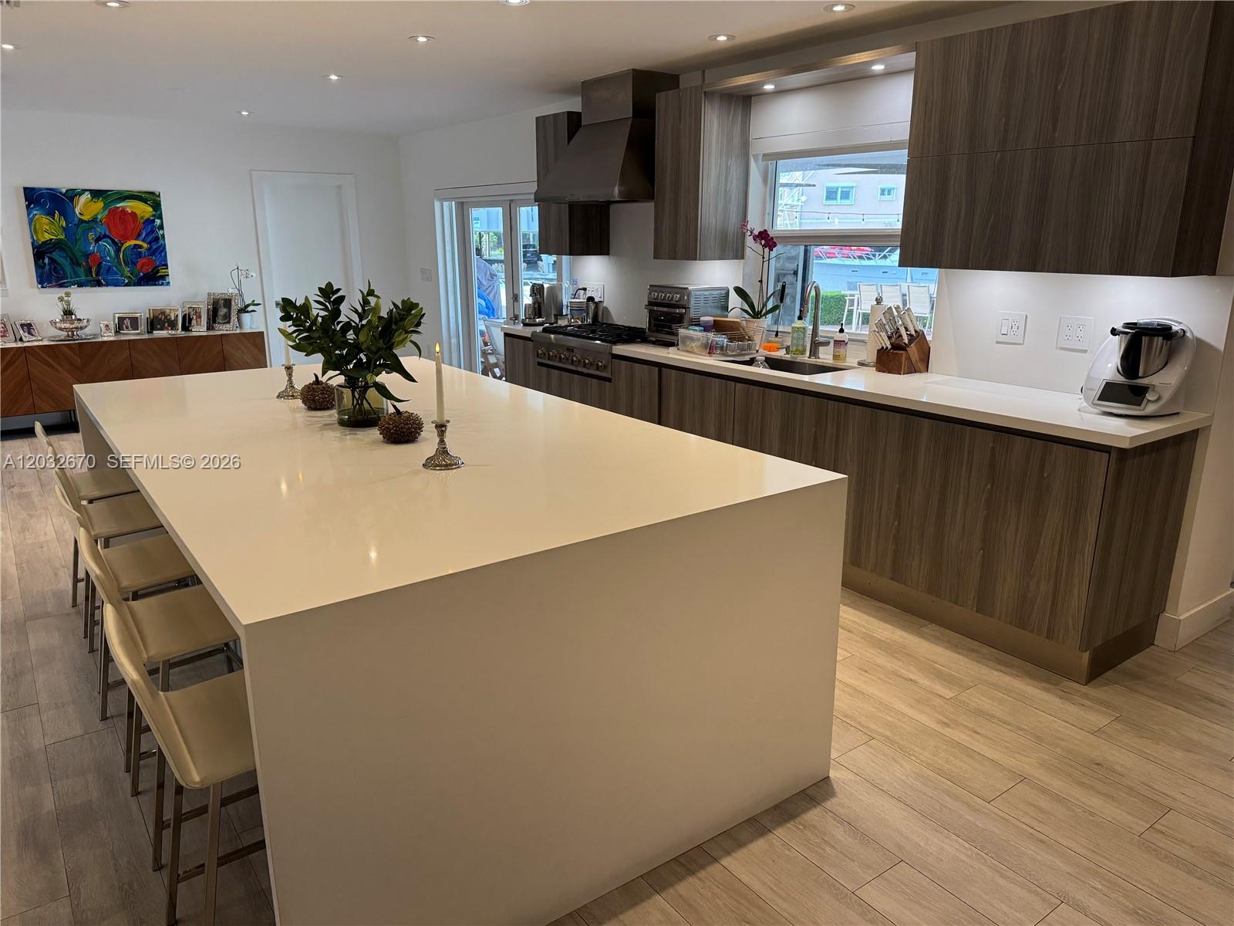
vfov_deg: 56.8
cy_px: 463
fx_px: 856
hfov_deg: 71.6
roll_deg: +0.0
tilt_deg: -15.6
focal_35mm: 24
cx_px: 617
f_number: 1.78
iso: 200
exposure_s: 1/120
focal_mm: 6.76
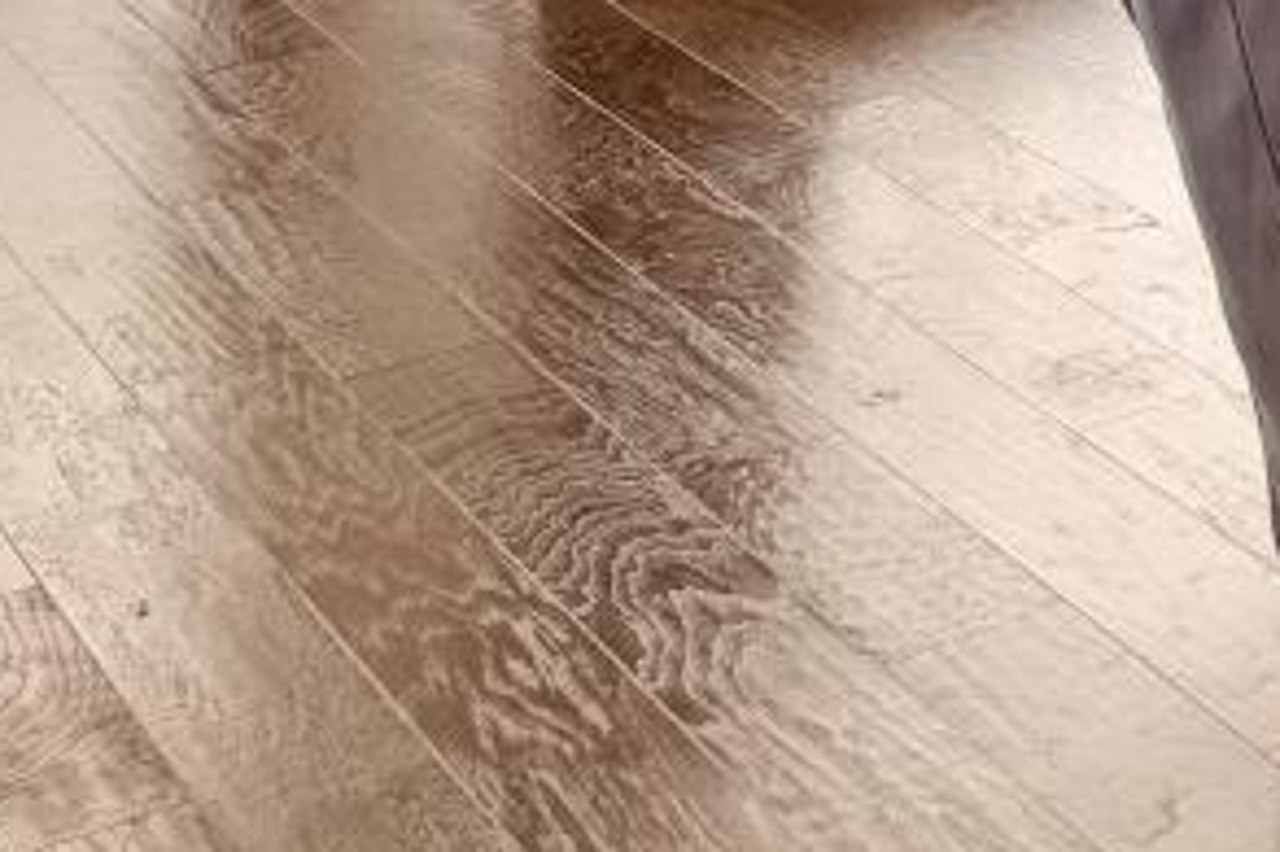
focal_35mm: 87
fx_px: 3091
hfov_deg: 16.3
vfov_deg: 12.9
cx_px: 2726
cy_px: -1036
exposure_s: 1/320
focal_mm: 17
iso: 1250
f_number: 5.6
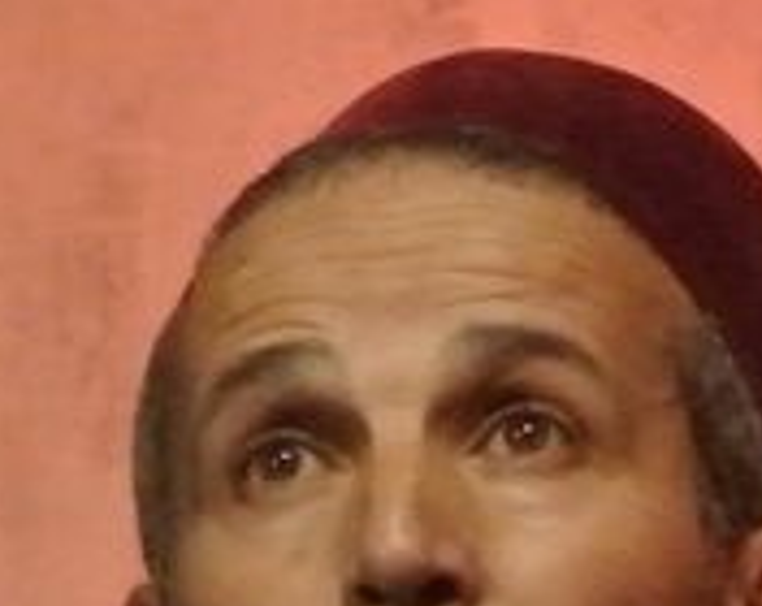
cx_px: 1217
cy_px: 703
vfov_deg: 1.5
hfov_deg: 1.9
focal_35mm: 1036
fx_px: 23312
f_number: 16
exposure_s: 1/100
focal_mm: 89.9
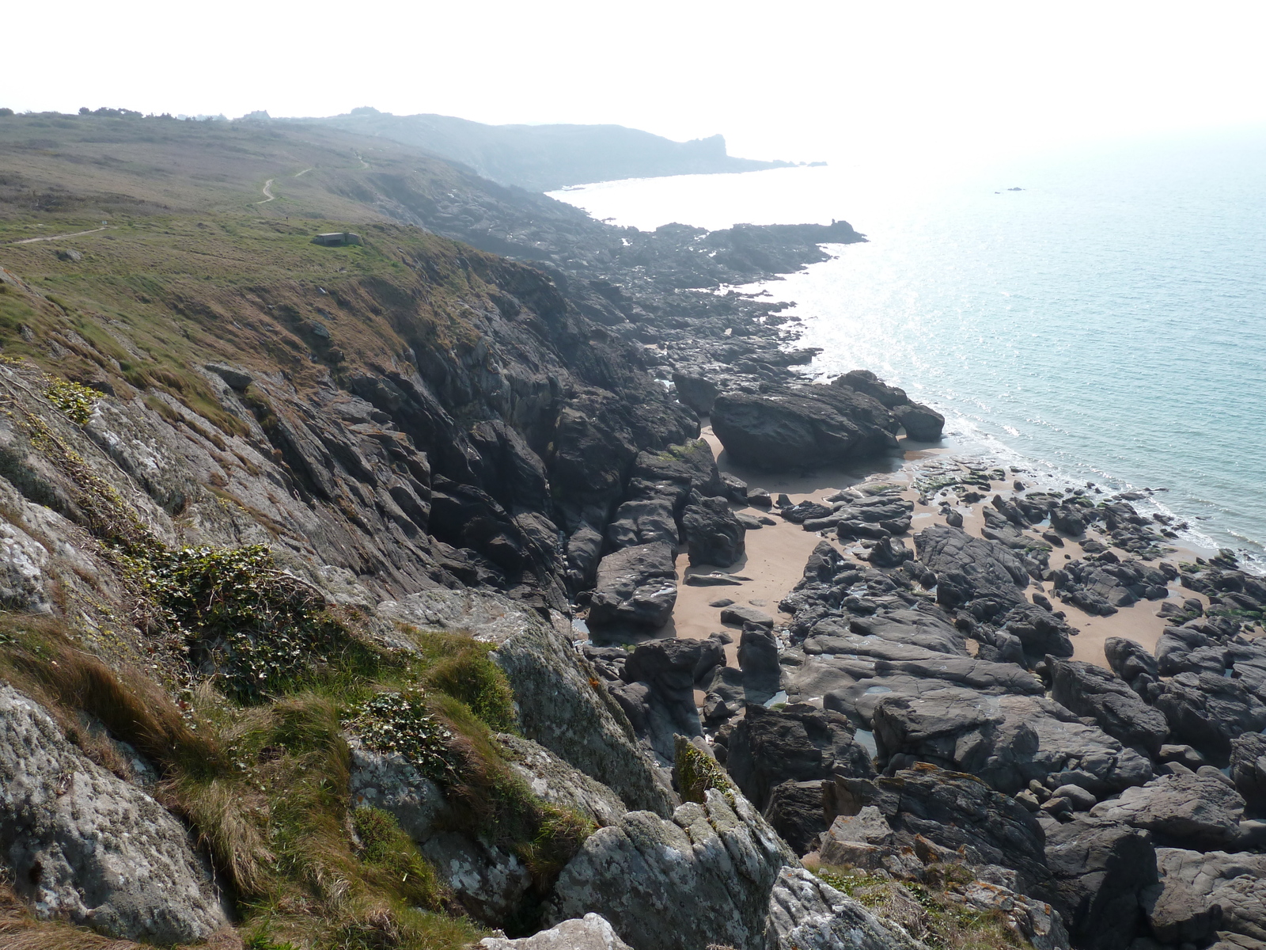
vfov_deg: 54.9
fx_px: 914
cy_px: 475
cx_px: 633
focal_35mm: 25
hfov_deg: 69.4
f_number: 4.5
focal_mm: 4.1
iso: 80
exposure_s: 1/400
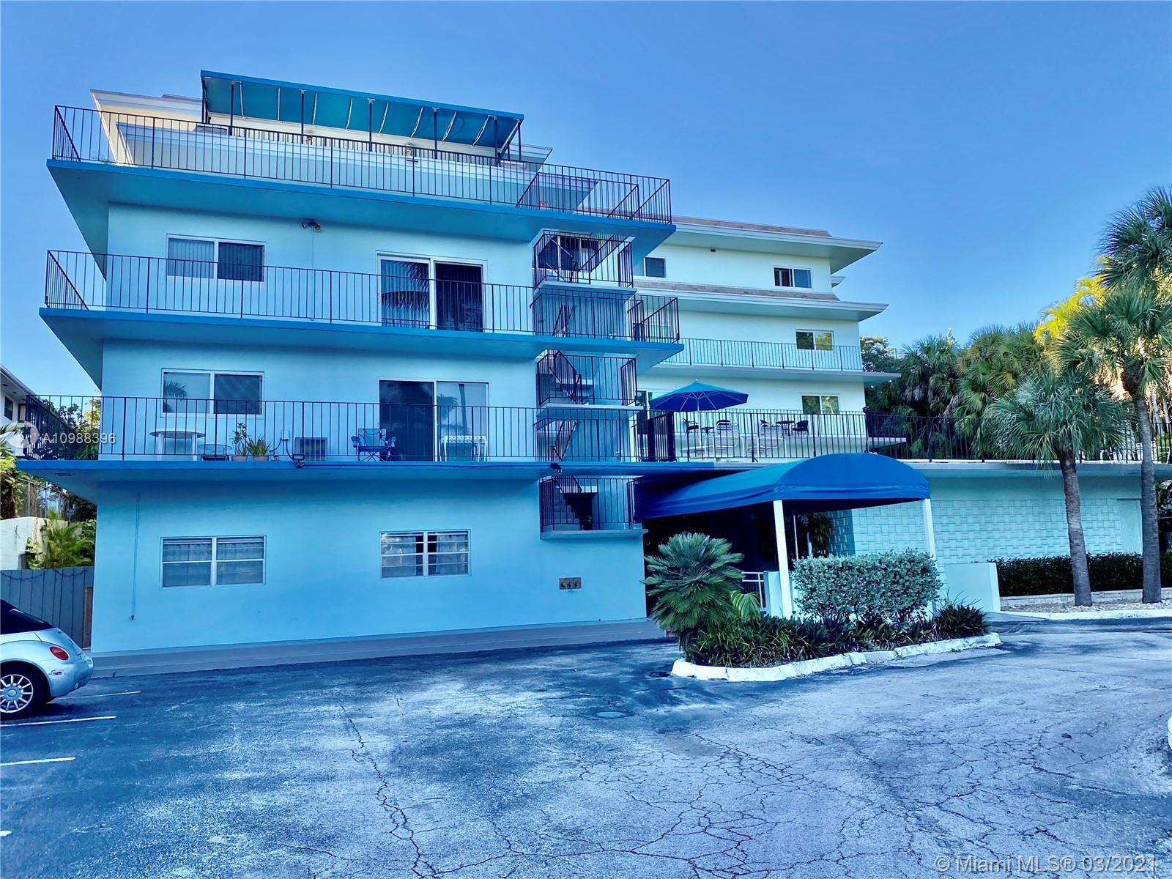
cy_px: 440
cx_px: 586
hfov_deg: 67.3
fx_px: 880
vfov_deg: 53.1
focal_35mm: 26
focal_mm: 4.25
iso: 32
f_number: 1.8
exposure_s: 1/491
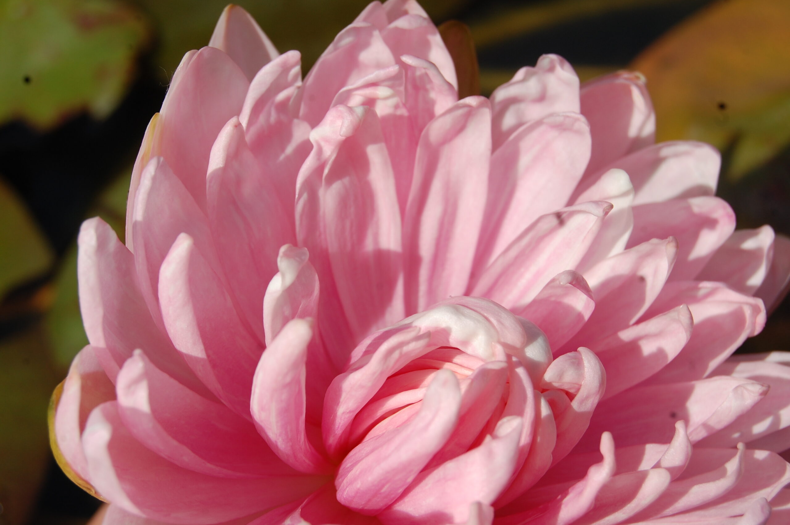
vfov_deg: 16.5
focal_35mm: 82
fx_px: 1809
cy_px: 262
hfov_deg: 24.6
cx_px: 395
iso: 200
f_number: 10
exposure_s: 1/400
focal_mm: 55
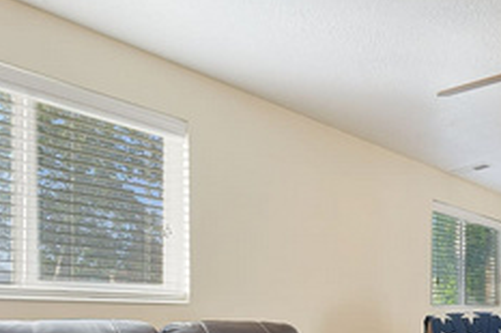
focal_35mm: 33
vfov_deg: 36.8
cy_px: 313
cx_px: 441
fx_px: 459
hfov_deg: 51.3
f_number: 8
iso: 100
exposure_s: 1.6
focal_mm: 12
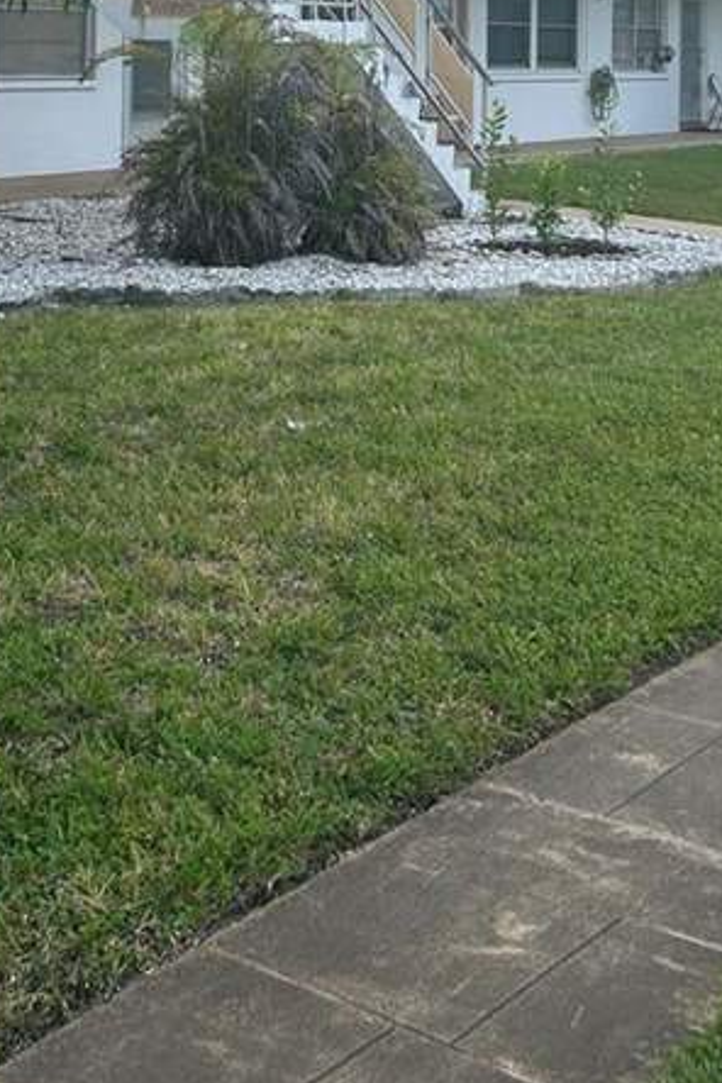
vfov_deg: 29.2
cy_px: 27
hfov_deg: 20.8
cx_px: 239
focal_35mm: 65
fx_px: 1955
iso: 50
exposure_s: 1/1361
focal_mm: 5.7
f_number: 1.5
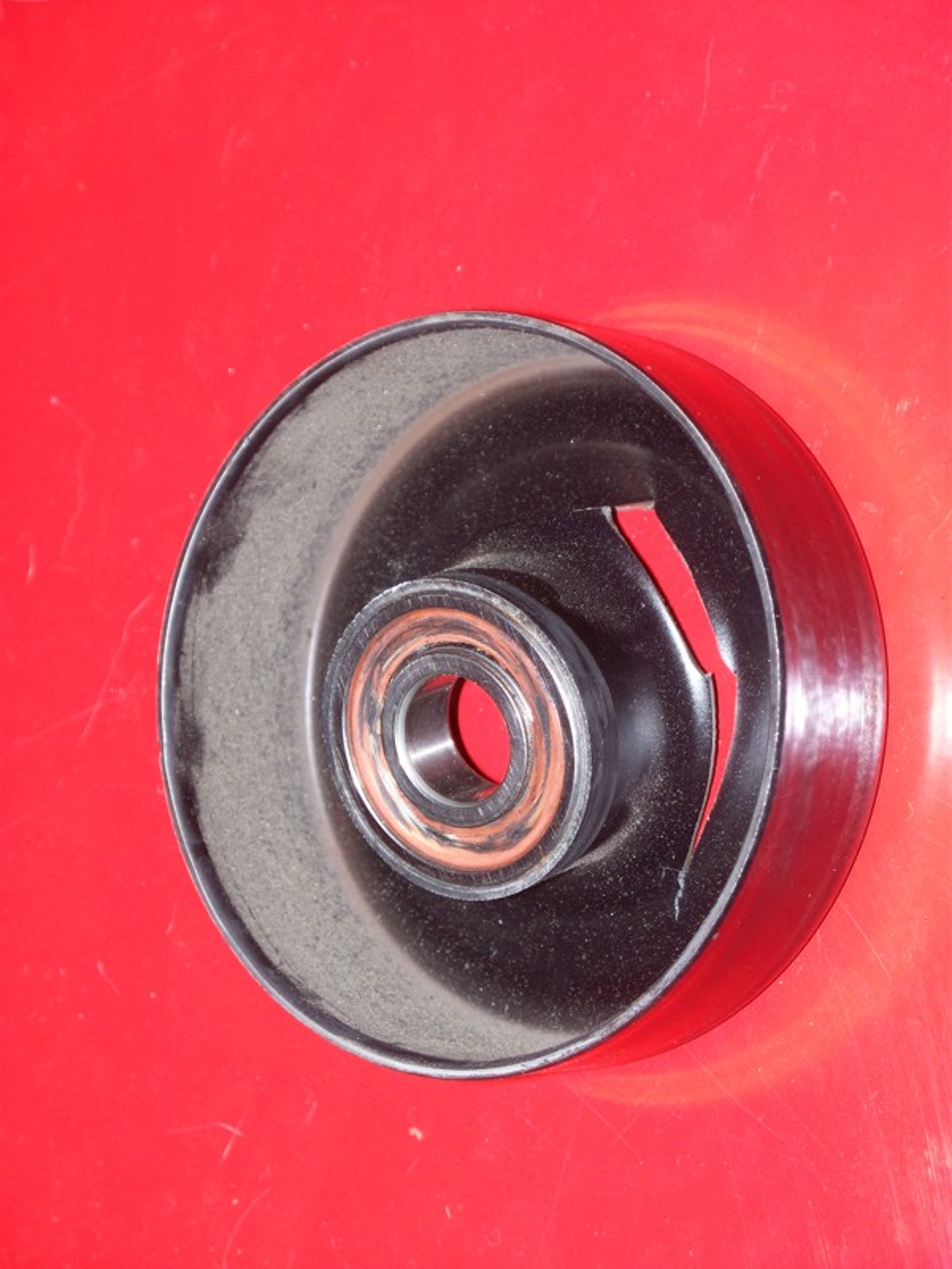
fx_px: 3850
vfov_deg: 18.7
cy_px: 634
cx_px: 476
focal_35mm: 105
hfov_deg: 14.1
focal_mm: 22.05
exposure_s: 1/100
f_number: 3.8
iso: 64
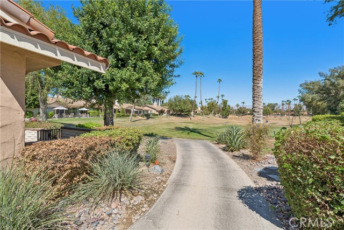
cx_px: 172
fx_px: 174
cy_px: 115
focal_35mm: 18
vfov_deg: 66.8
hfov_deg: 89.4
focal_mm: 18.2
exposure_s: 1/500
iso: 125
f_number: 8
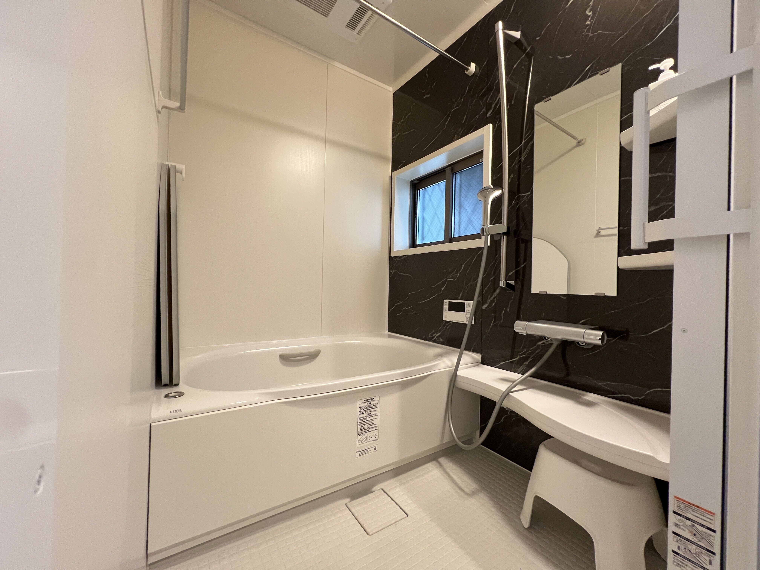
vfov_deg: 89.9
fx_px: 285
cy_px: 285
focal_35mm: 13
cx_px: 380
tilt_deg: +0.0
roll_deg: -1.6
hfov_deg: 106.2
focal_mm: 1.57
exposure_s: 1/50
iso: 320
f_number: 1.8
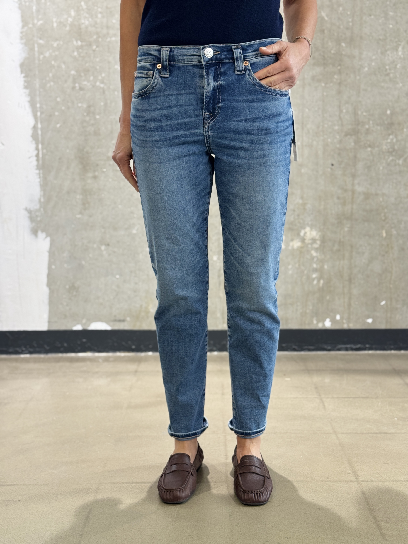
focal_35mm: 48
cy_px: 272
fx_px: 754
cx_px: 204
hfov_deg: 30.3
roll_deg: +0.5
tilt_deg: -9.1
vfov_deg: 39.7
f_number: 1.78
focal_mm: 6.76
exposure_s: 1/100
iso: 100
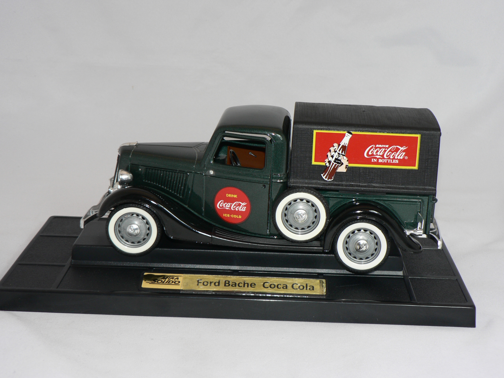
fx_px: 830
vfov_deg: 25.7
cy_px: 189
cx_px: 252
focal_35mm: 57
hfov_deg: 33.8
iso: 80
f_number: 3.2
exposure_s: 1/60
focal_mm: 9.5
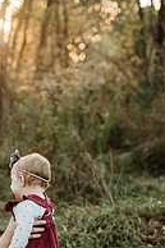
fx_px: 1357
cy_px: 260
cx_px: -26
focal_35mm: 197
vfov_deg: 10.3
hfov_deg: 6.9
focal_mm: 85
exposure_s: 1/640
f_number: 3.5
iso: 640
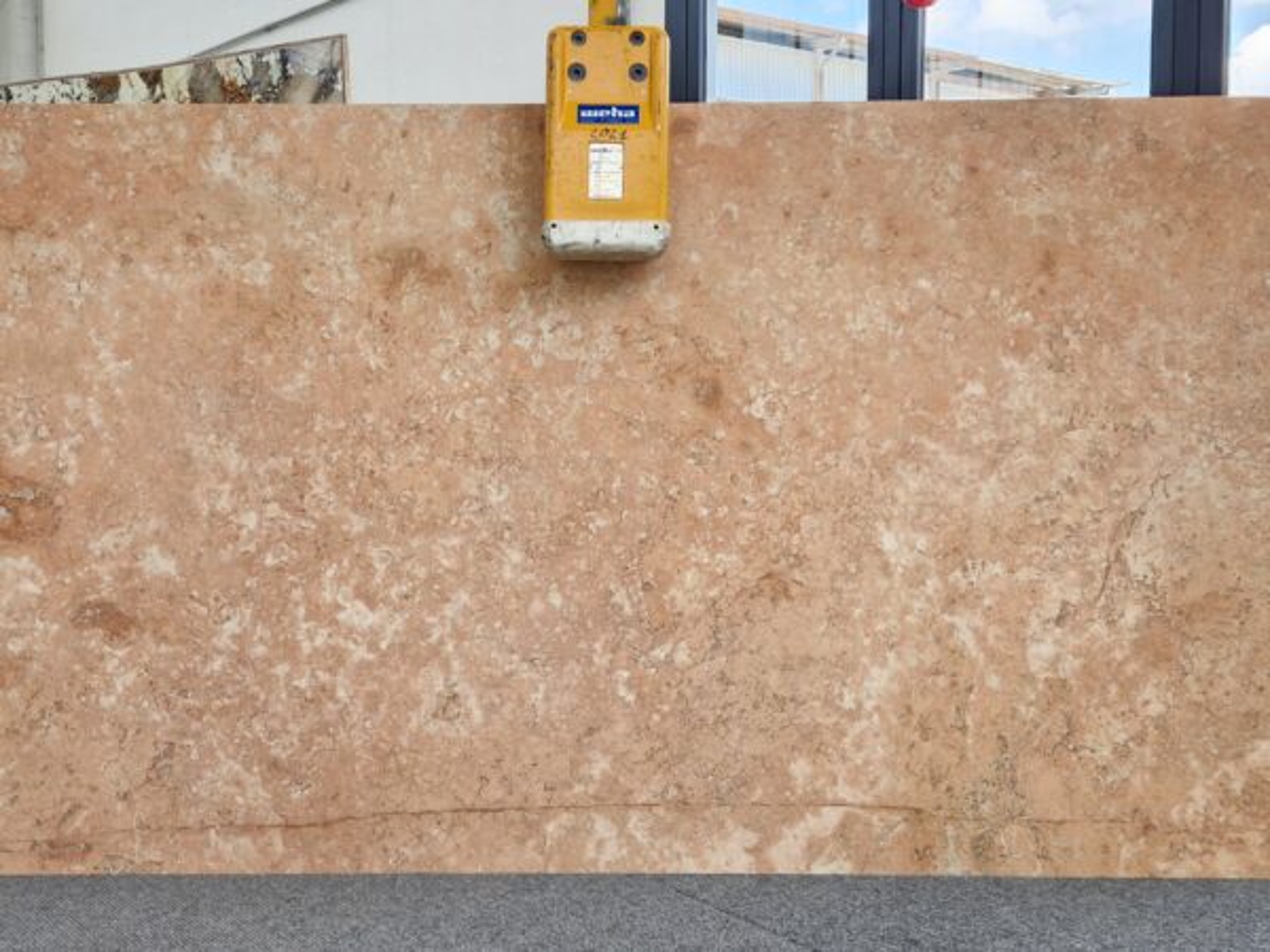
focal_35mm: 23
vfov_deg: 58.9
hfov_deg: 73.9
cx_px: 635
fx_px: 844
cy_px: 476
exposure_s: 1/182
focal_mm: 5.4
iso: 50
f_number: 1.8
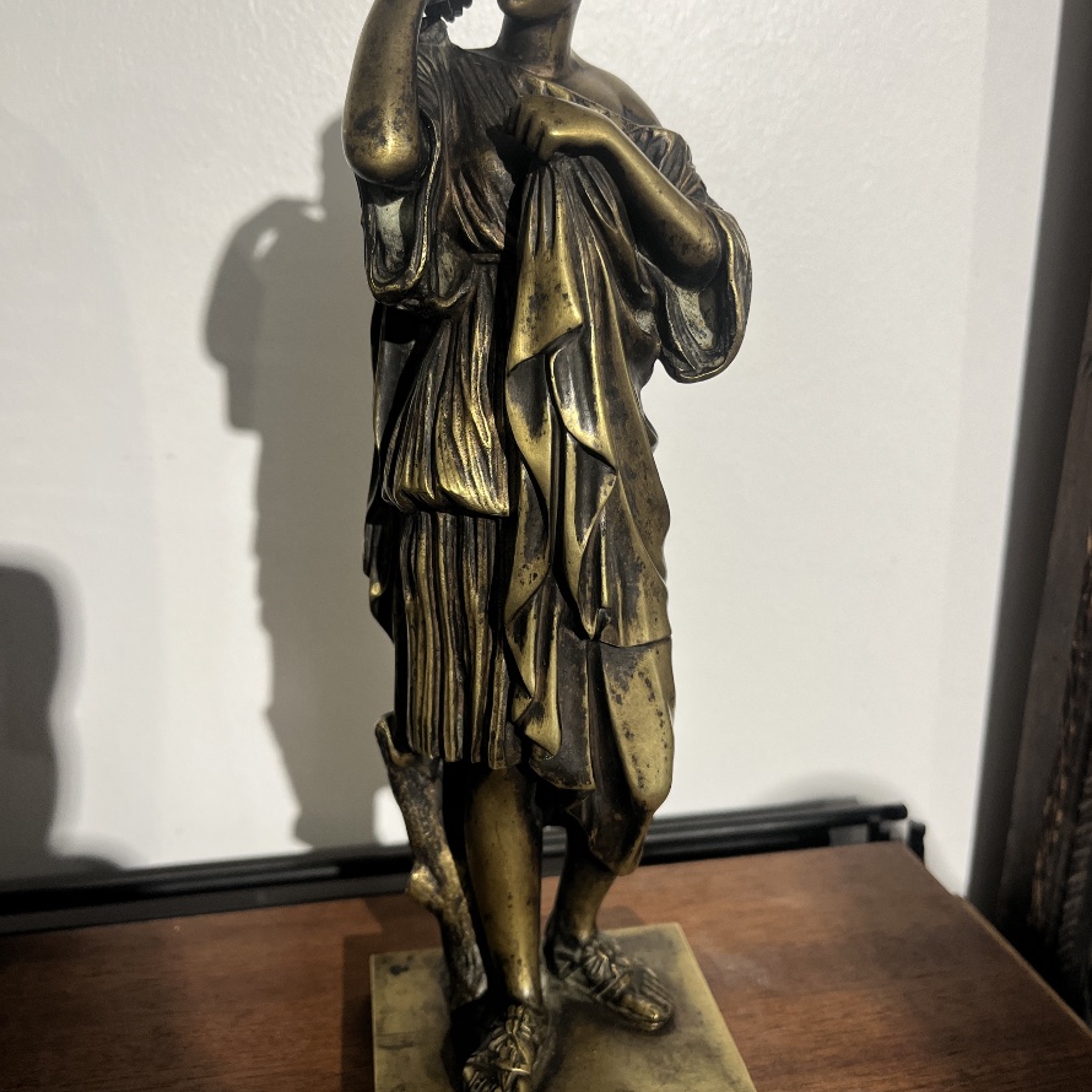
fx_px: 1106
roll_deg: +0.4
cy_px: 497
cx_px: 550
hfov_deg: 52.5
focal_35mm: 31
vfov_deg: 52.5
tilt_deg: -14.6
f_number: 1.6
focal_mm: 5.1
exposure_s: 1/100
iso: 100
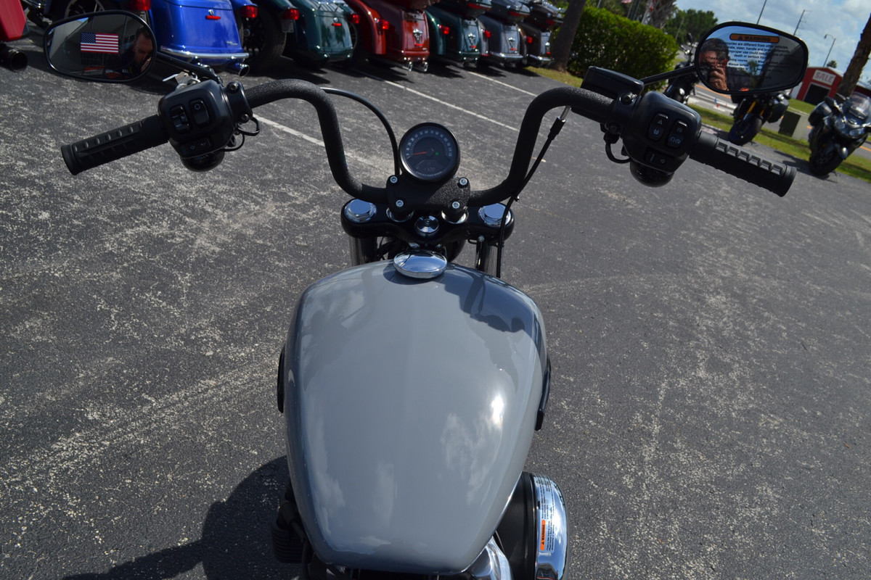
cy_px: 290
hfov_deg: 57.2
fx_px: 798
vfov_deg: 40.0
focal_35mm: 33
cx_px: 436
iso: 100
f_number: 9
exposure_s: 1/320
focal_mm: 22
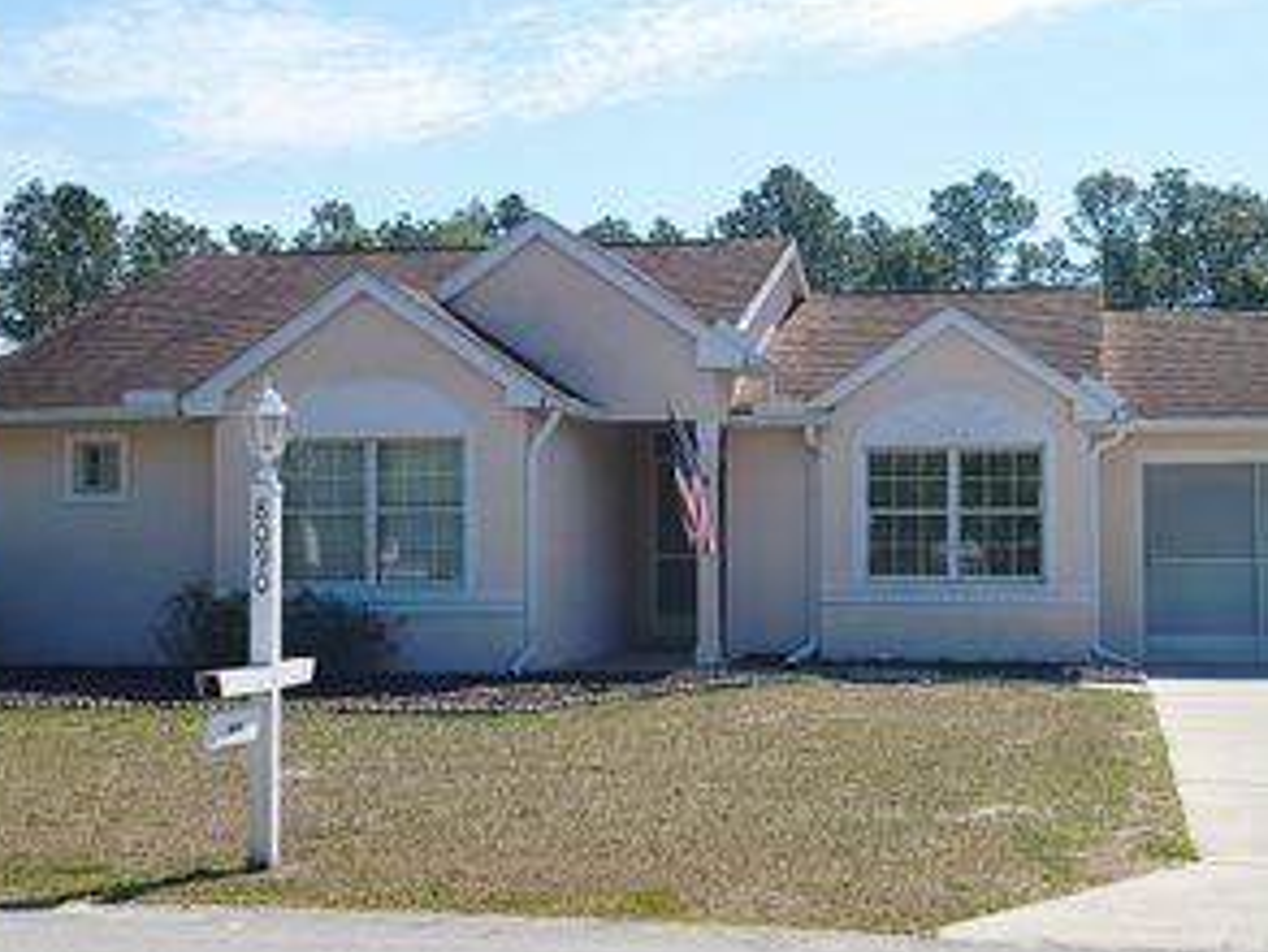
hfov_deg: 45.3
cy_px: 513
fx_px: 1502
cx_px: 809
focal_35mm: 41
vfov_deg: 35.1
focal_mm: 6.7
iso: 16
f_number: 1.8
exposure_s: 1/909
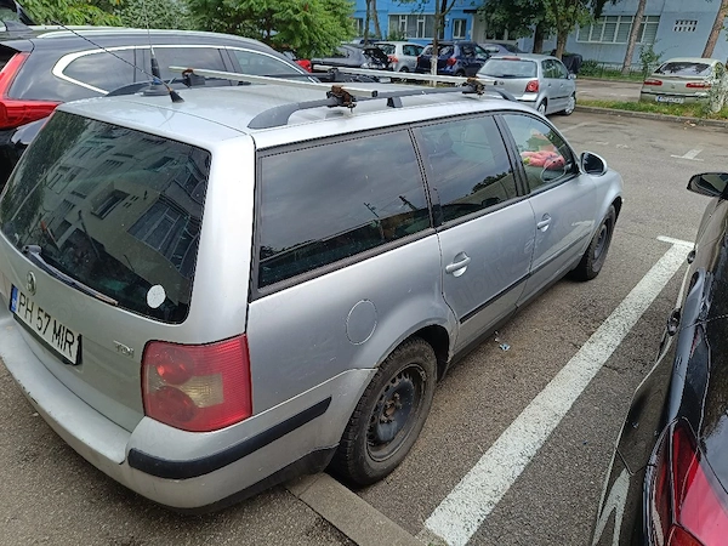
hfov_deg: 71.6
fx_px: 505
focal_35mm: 24
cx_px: 364
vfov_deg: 56.8
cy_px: 273
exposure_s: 1/270
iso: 53
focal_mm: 5.59
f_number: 1.88
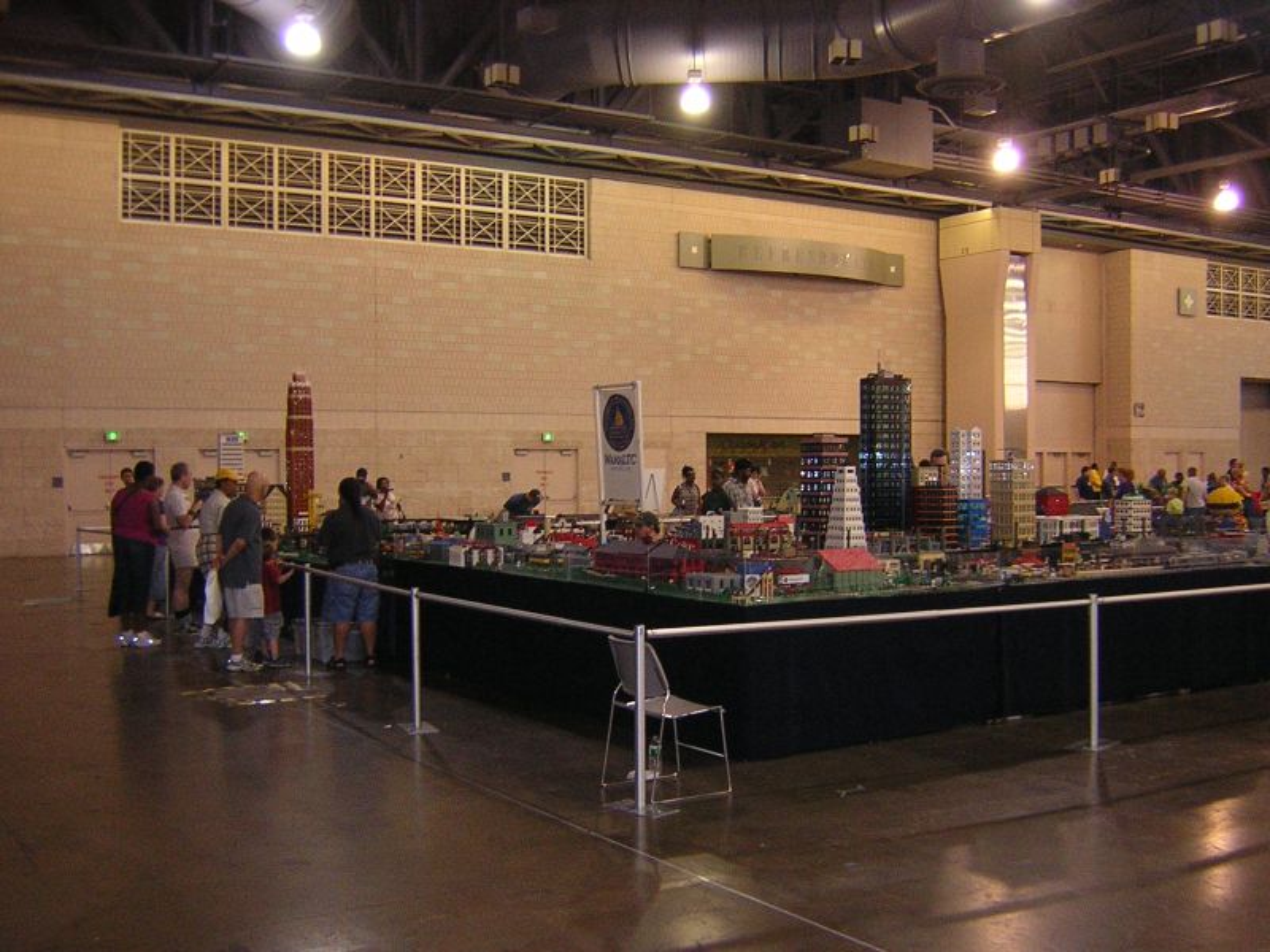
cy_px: 476
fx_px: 1321
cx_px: 635
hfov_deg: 51.4
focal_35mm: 36
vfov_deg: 39.7
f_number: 2.6
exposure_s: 1/60.1
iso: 400
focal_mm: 4.7
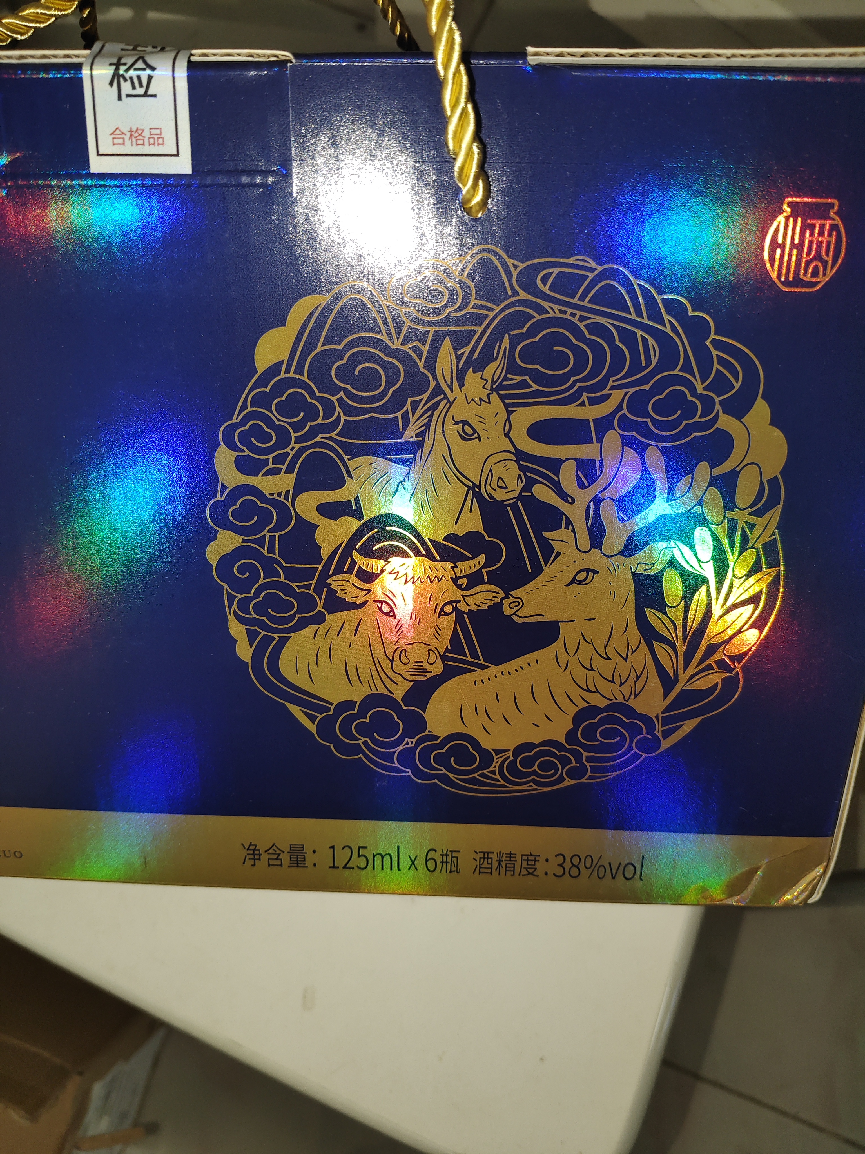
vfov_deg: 67.3
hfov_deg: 53.1
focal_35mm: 26
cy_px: 577
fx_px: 866
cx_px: 432
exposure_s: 1/100
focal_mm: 4.84
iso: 215
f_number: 1.79
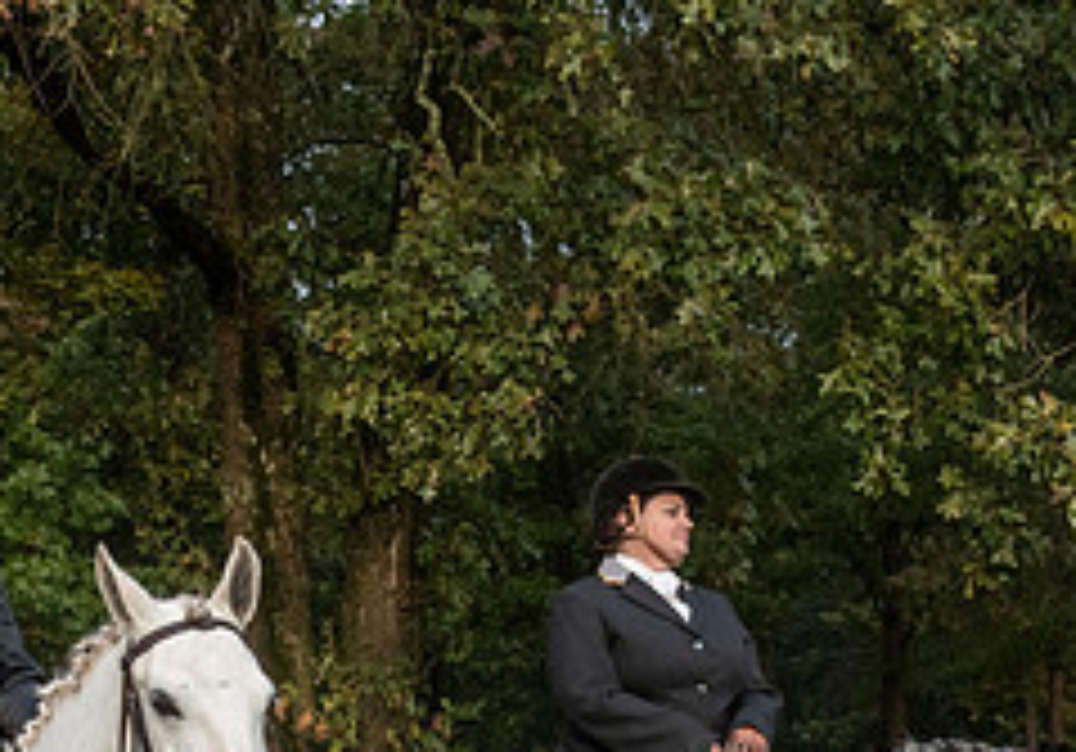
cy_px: 906
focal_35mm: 101
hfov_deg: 19.9
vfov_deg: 13.6
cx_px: 372
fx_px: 3064
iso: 800
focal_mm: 36
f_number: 7.1
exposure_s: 1/640
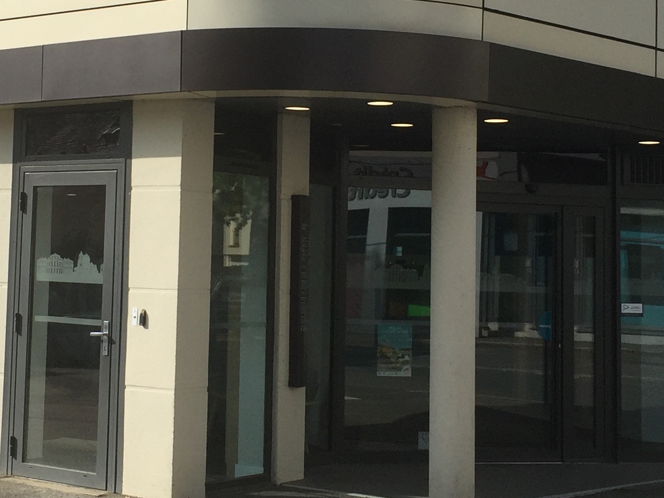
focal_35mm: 76
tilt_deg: +4.9
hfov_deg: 25.6
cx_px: 238
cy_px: 129
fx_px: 1458
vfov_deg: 19.3
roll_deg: -1.3
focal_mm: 4.15
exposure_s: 1/3049
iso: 32
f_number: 2.2
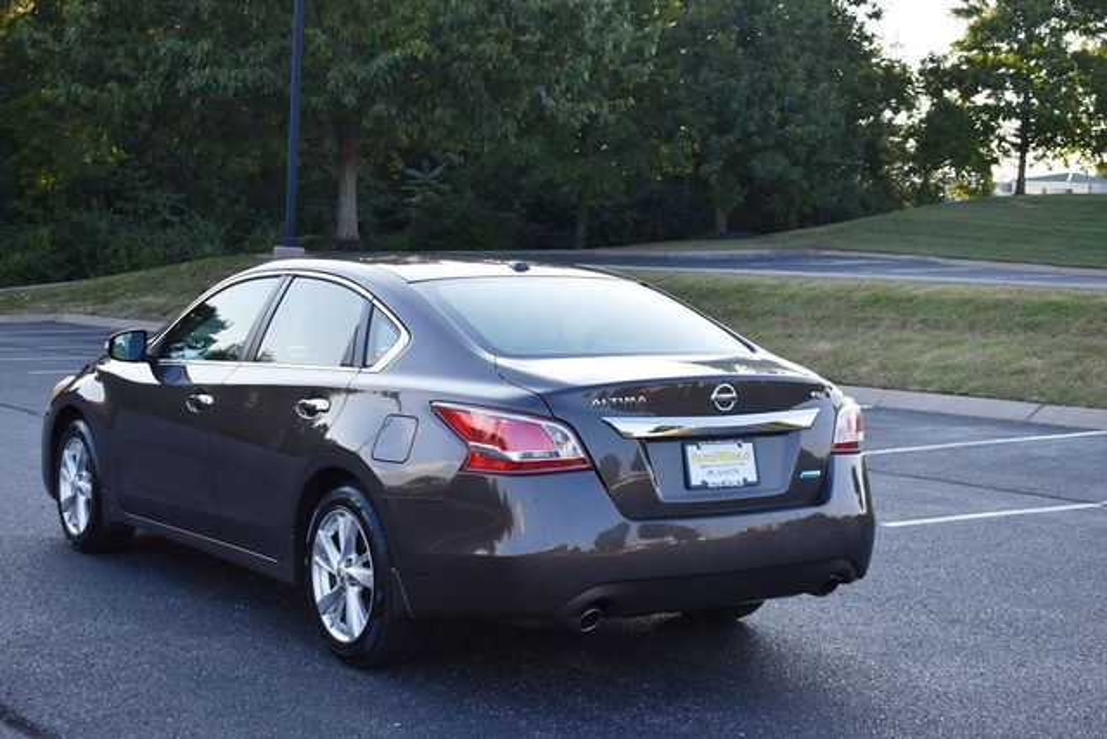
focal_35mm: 57
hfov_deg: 35.0
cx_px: 554
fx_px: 1753
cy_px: 370
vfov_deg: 23.8
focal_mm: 38
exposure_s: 1/250
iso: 200
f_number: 5.6
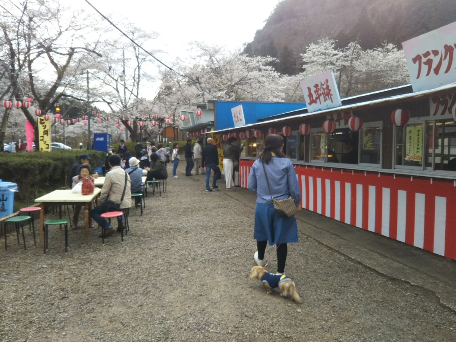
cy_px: 171
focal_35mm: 30
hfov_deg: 60.0
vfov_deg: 46.8
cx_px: 228
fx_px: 395
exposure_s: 1/172
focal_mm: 4
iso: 25
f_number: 2.2
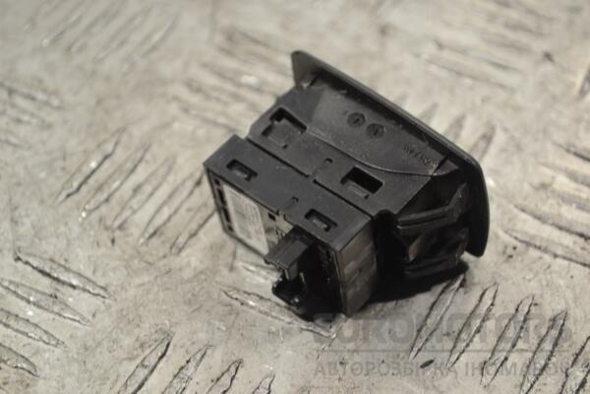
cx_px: 295
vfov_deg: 16.6
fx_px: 1352
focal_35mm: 82
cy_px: 197
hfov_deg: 24.6
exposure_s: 1/30
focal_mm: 55
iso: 250
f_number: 5.6
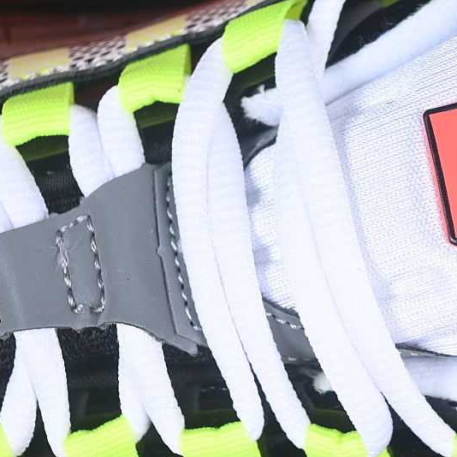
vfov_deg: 13.5
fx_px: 1927
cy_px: 225
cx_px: 375
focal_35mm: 129
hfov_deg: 13.5
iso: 160
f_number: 6.3
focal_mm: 50
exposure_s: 1/80
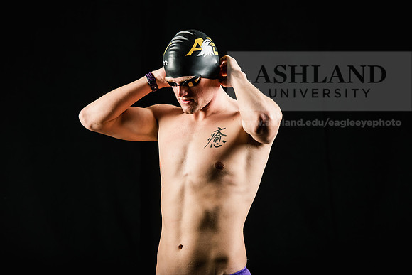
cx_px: 206
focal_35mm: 150
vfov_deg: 9.2
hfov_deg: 13.7
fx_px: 1717
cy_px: 138
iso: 320
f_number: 5.6
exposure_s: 1/250
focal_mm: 150
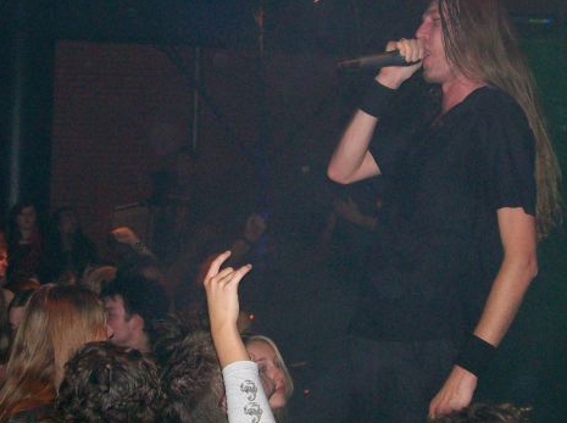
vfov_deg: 23.6
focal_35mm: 62
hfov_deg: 30.9
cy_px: 188
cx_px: 177
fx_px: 1014
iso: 140
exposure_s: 1/64
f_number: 2.7
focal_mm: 6
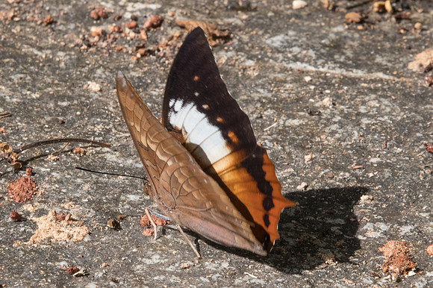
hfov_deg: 2.2
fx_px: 11029
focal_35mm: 918
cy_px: 169
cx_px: 216
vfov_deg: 1.5
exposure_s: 1/320
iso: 1000
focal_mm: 400
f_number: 18
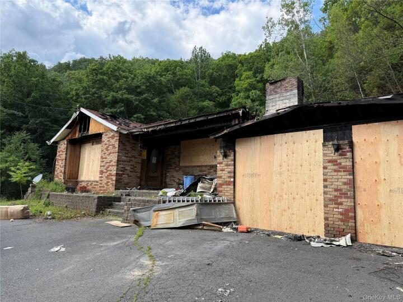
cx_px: 202
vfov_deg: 56.8
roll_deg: -1.5
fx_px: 279
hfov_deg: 71.6
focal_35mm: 24
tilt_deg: +8.6
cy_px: 151
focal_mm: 6.76
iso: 80
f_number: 1.78
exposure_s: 1/1046
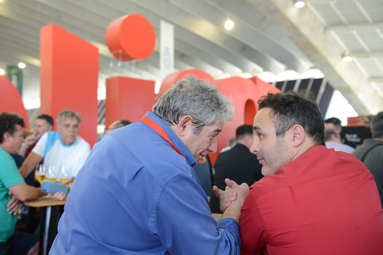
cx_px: 192
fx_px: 479
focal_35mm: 45
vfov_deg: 29.9
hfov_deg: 43.6
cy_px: 128
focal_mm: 45
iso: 1000
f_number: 4
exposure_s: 1/125
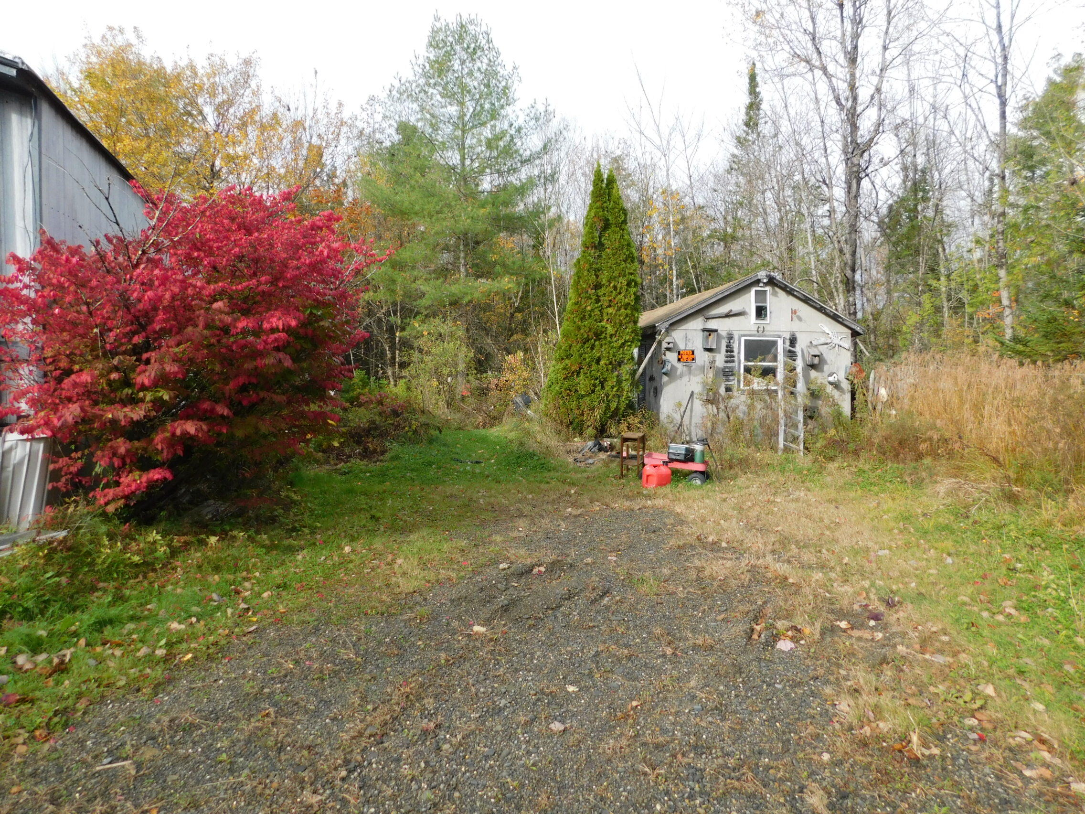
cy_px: 407
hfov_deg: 73.9
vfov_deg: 58.9
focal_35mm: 23
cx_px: 542
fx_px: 721
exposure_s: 1/640
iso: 125
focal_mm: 4
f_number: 3
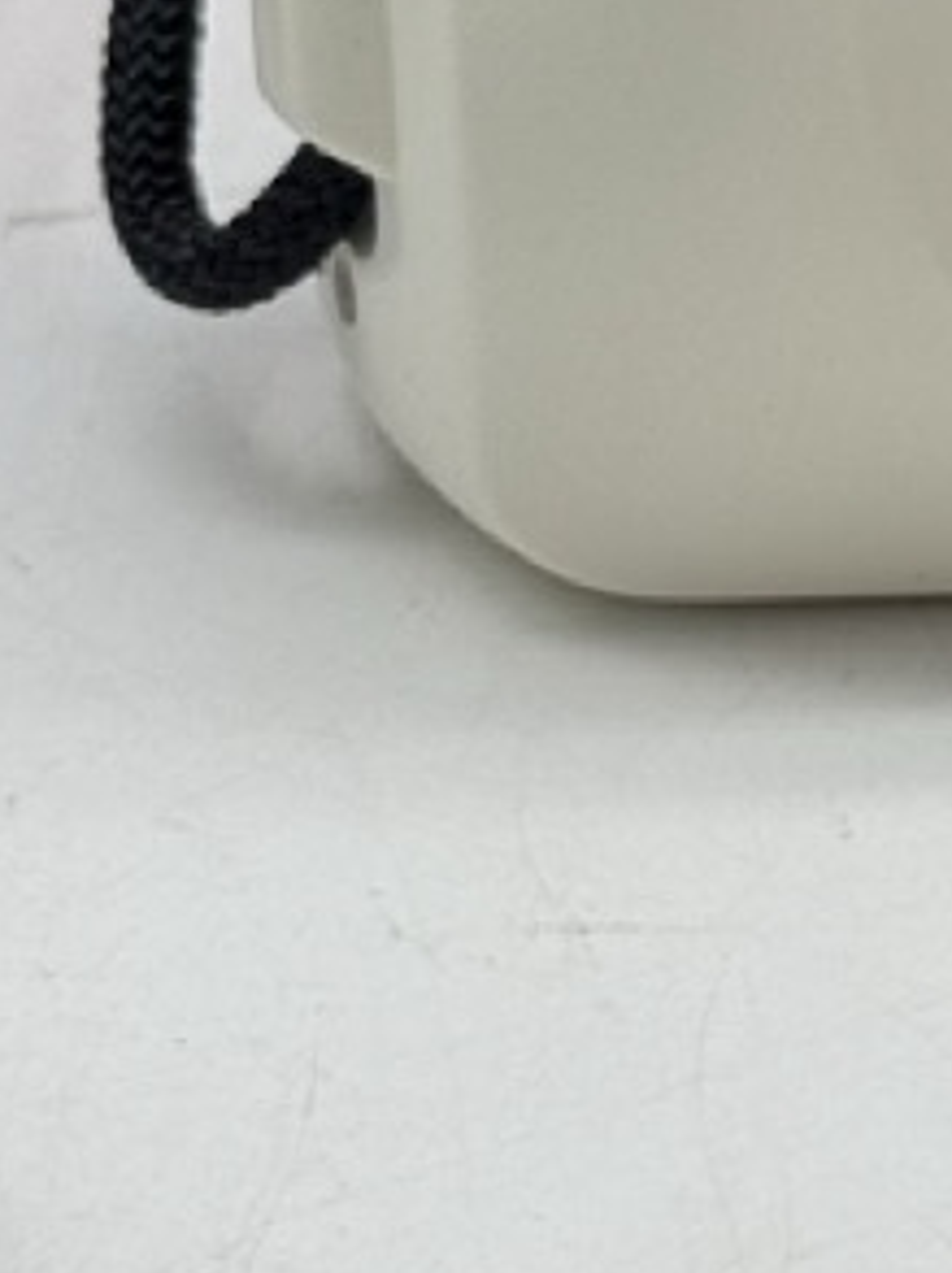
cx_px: 1891
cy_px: -269
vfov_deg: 9.3
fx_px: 7717
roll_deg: -0.2
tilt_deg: -23.6
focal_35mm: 210
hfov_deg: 6.8
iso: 64
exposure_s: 1/499
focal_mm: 6.76
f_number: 1.78
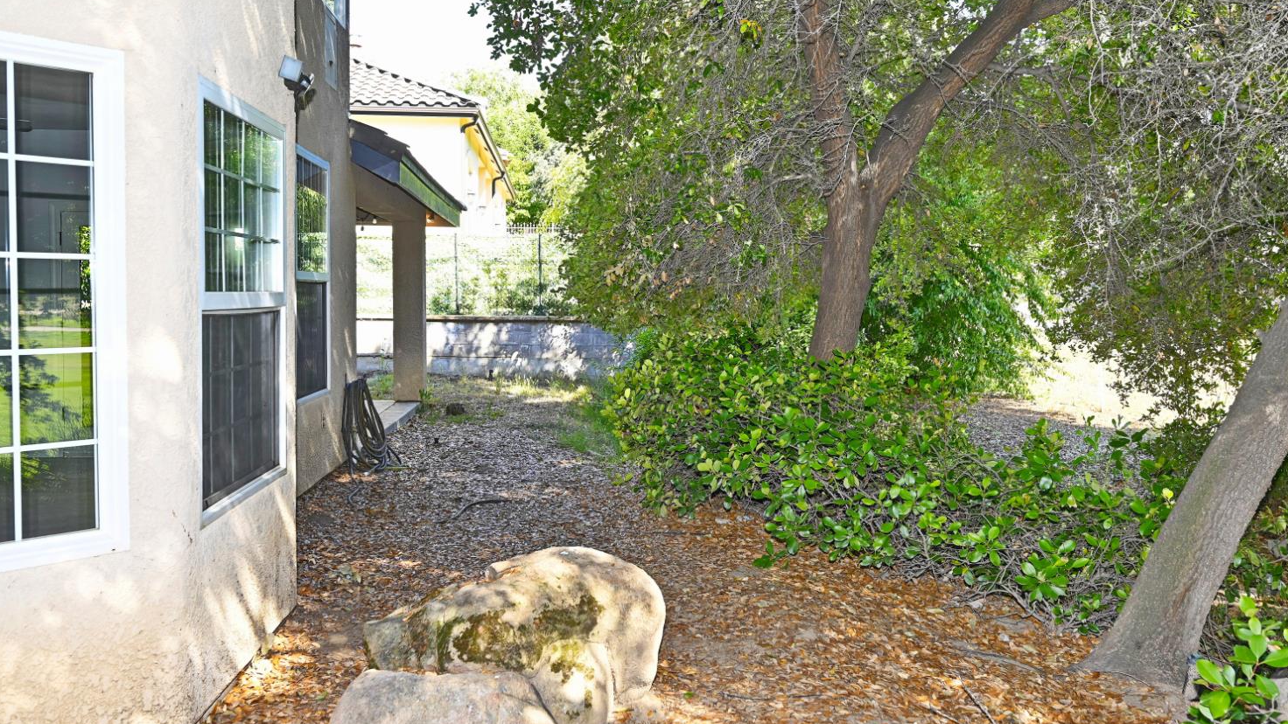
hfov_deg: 61.0
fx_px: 1093
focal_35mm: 32
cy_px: 345
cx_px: 634
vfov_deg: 36.7
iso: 200
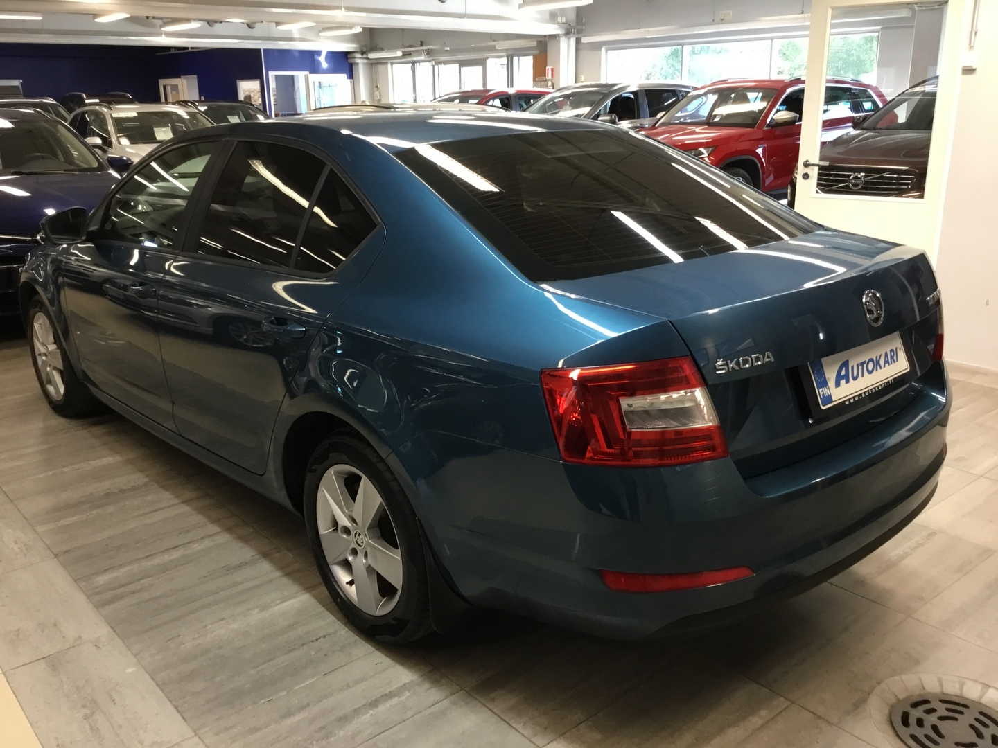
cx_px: 499
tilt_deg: -17.4
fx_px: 894
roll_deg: +2.8
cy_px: 374
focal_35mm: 31
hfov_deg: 58.4
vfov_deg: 45.4
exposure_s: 1/33
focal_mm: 3.3
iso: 100
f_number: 2.4
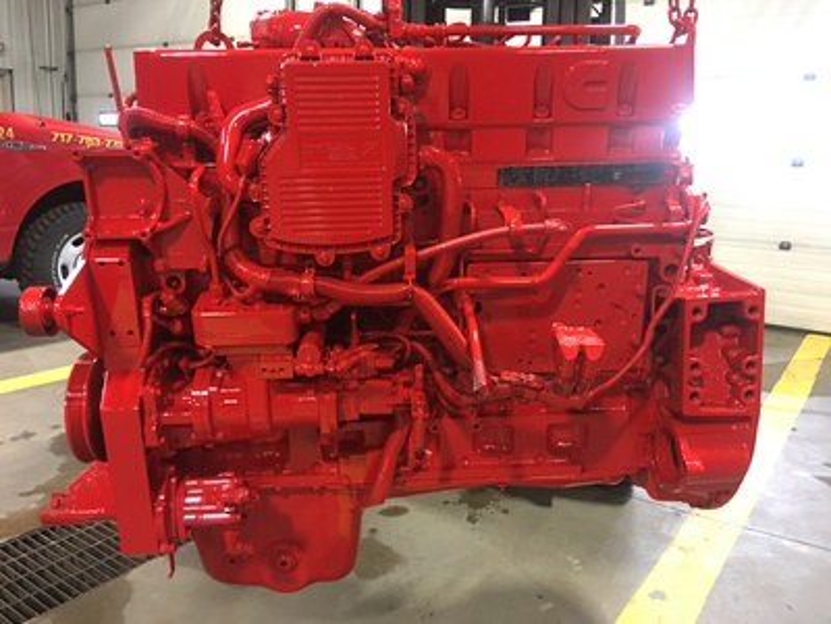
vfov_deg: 48.2
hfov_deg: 61.7
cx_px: 416
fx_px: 696
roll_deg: -2.7
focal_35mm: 29
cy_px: 312
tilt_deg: -11.9
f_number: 2.2
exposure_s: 1/4
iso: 50
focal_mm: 4.15
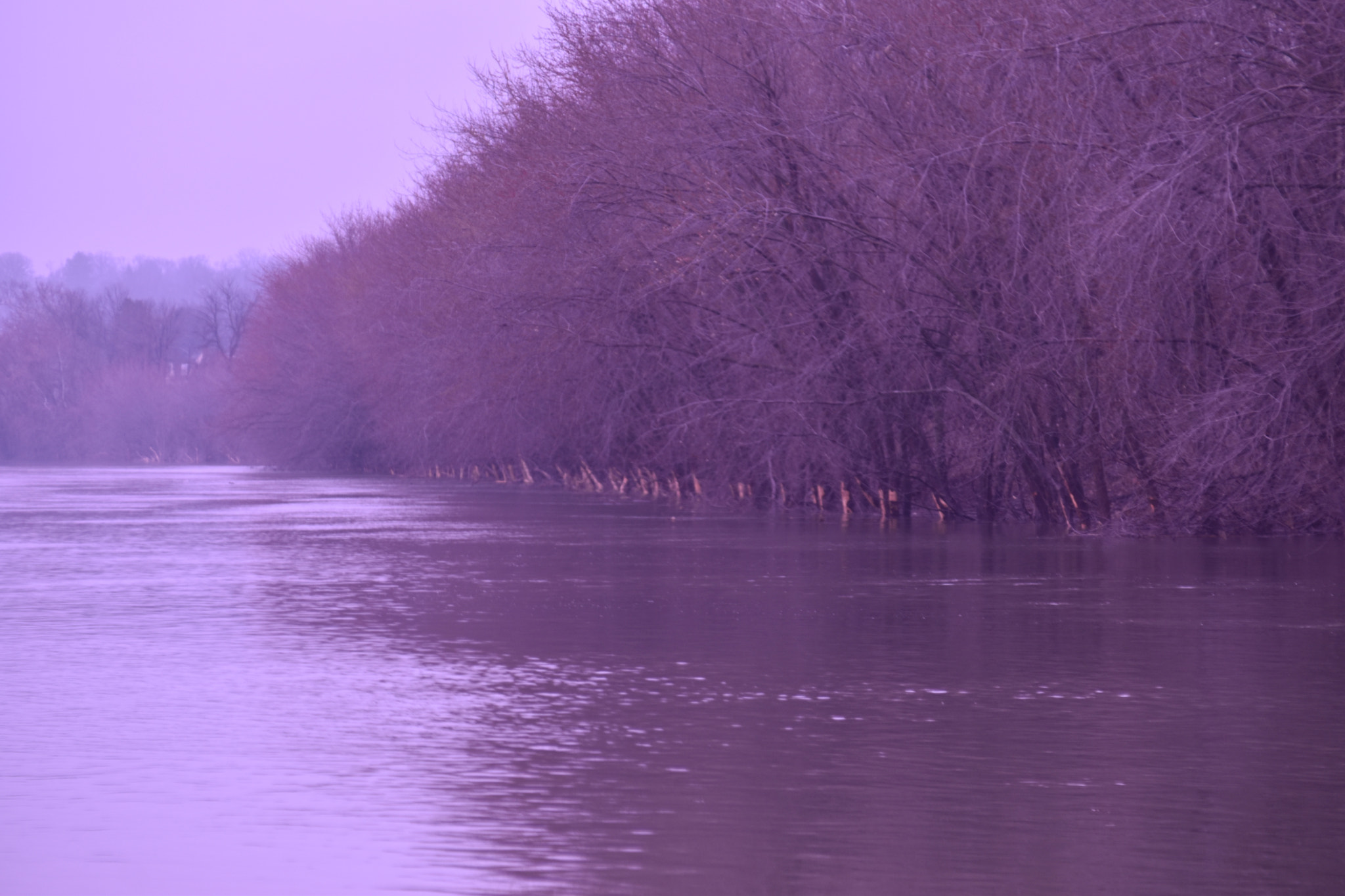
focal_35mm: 174
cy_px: 448
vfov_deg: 7.9
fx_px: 6500
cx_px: 672
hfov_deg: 11.8
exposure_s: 1/125
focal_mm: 116
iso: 200
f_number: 5.6
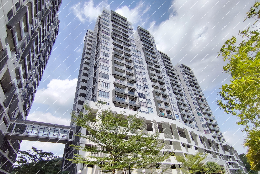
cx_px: 131
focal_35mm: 17
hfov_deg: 93.3
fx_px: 123
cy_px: 99
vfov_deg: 70.1
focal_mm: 1.65
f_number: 2.2
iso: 50
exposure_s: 1/2723
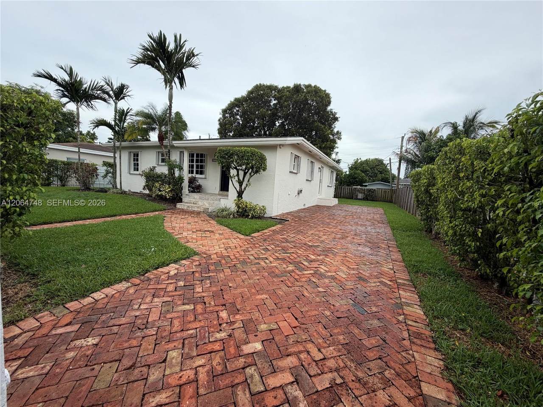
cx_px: 272
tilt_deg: -4.8
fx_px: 220
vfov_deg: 85.7
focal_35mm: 14
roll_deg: -3.7
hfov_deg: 102.1
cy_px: 204
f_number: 2.2
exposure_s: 1/770
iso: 40
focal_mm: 2.22
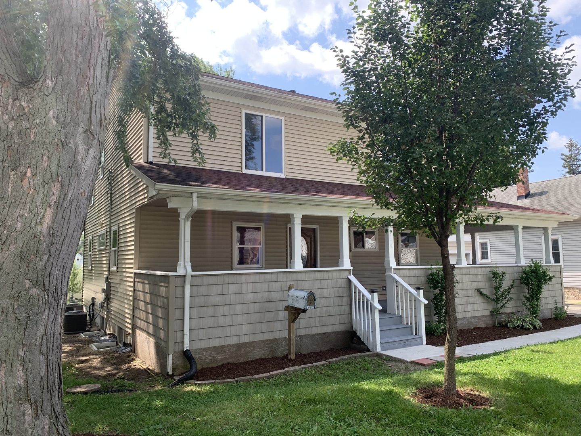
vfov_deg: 53.1
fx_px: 436
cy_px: 218
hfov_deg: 67.3
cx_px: 290
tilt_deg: +5.1
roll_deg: +1.9
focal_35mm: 26
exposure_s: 1/537
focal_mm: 4.25
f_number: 1.8
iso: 25
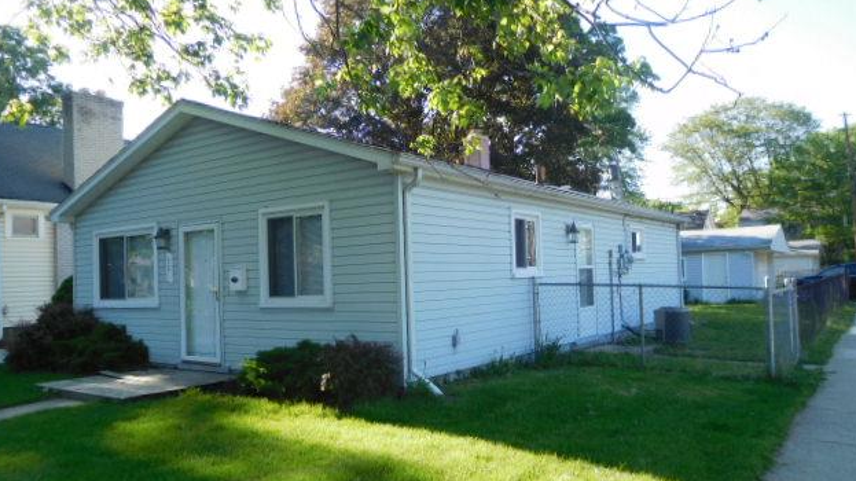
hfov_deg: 67.9
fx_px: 635
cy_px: 264
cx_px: 425
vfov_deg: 41.4
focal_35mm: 28
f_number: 3.4
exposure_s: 1/250
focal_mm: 4.5
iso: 125
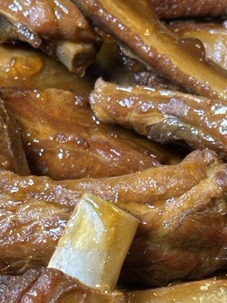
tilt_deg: -54.9
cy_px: 289
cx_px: 169
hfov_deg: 10.1
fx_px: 1277
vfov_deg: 13.4
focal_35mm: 146
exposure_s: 1/253
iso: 64
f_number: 1.78
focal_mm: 6.86
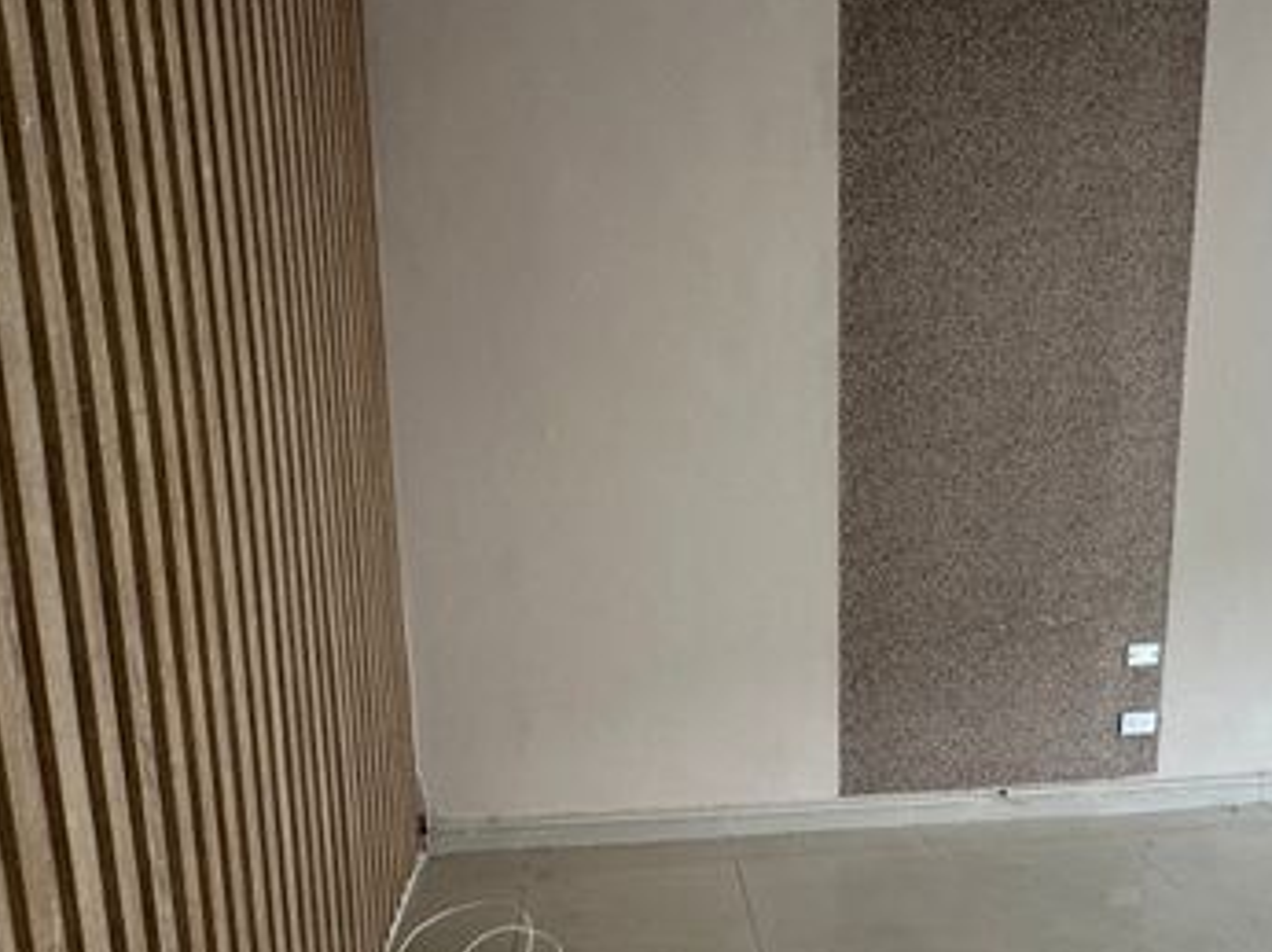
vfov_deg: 50.7
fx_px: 991
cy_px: 603
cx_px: 737
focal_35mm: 27
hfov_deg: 65.0
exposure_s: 1/120
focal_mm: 2.22
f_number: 2.2
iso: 160
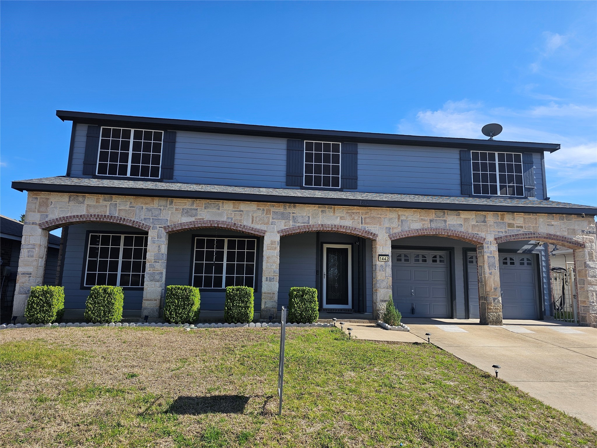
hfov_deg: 73.9
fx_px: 397
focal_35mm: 23
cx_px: 298
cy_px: 224
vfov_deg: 58.9
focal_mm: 6.3
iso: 10
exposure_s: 1/575
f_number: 1.7
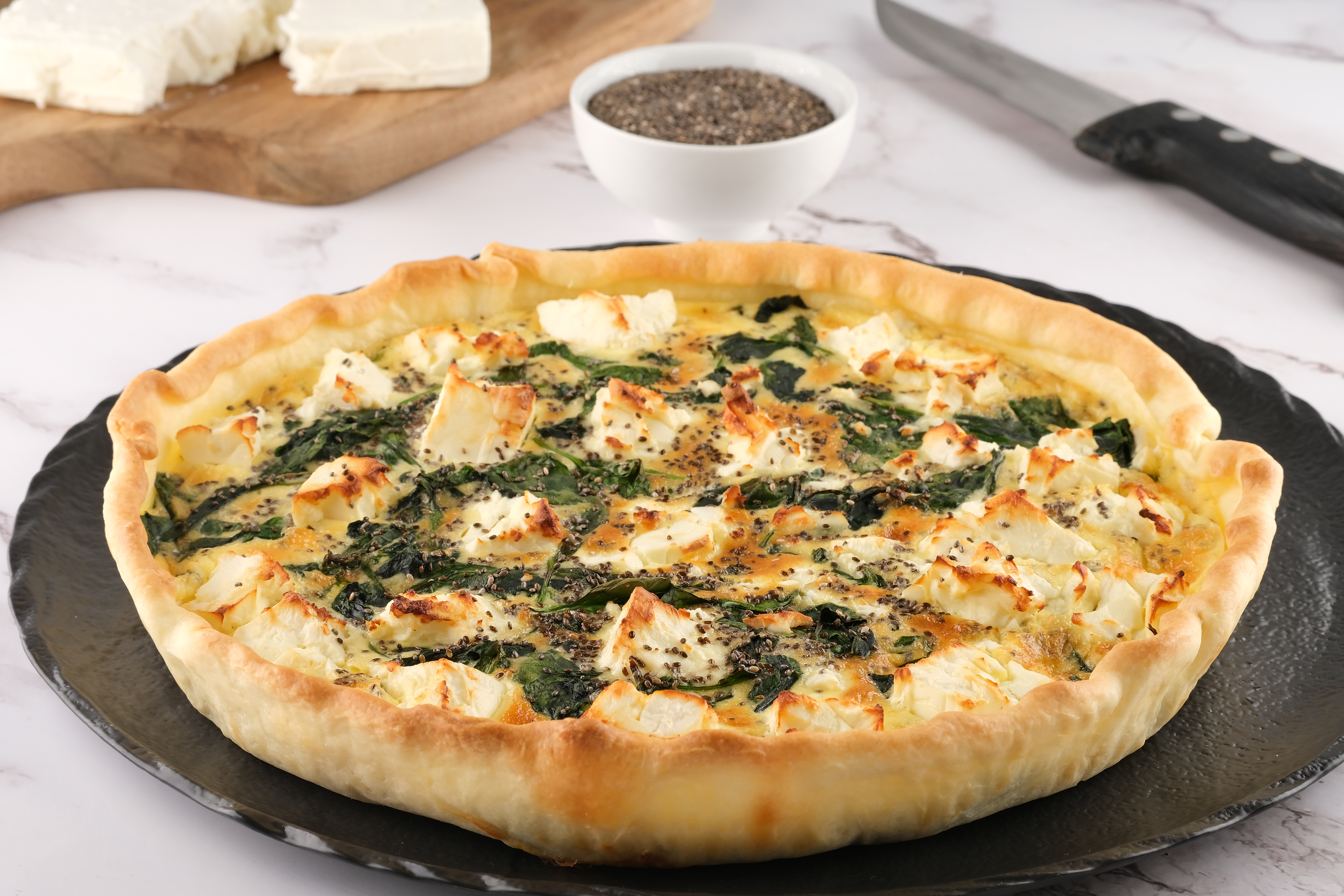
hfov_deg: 22.6
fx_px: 3360
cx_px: 672
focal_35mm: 90
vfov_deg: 15.2
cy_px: 448
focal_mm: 60
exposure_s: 1/30
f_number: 11
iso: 200
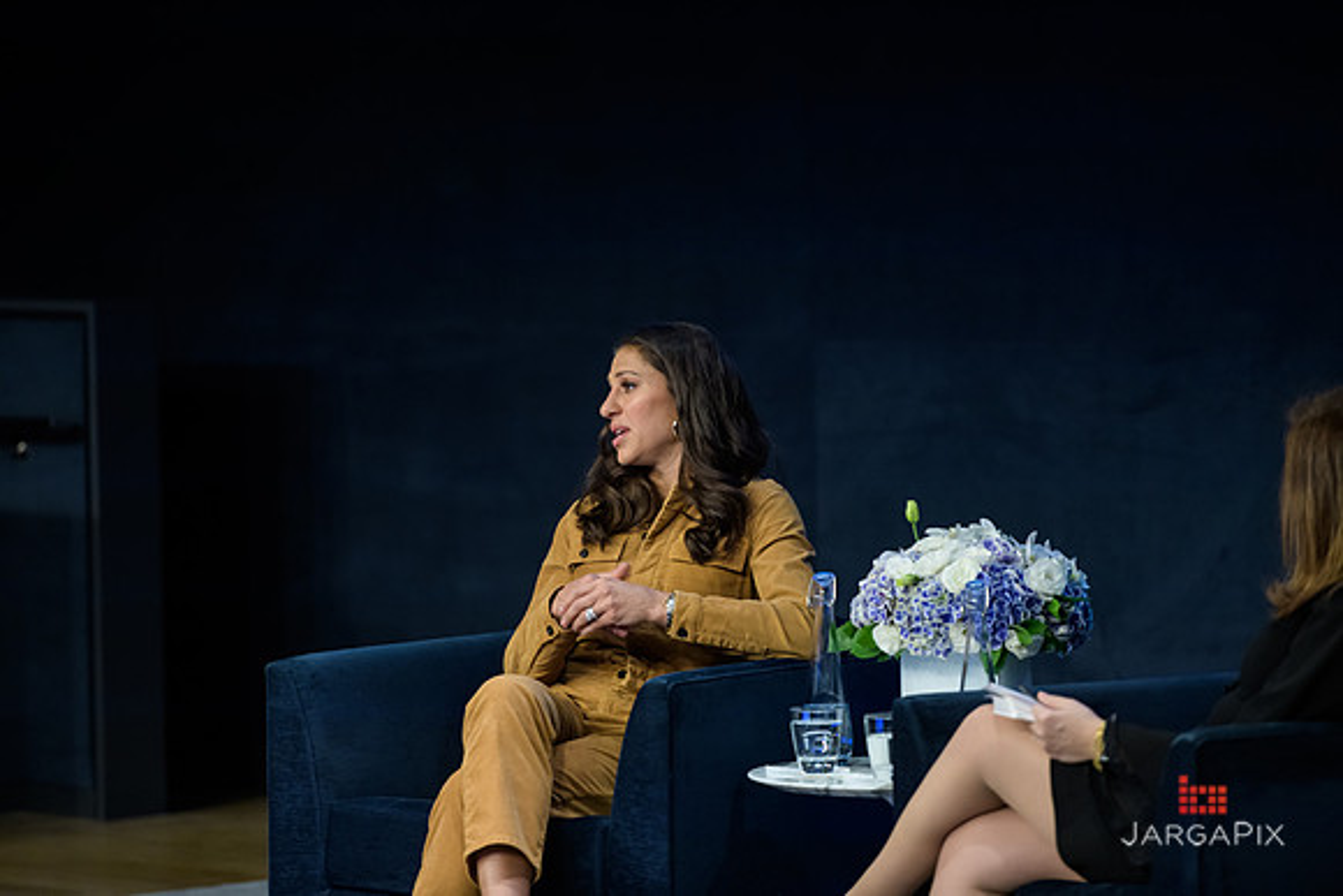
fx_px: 7463
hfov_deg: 10.3
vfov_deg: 6.9
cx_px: 672
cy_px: 448
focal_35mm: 200
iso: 1600
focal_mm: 200
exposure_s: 1/200
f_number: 3.2
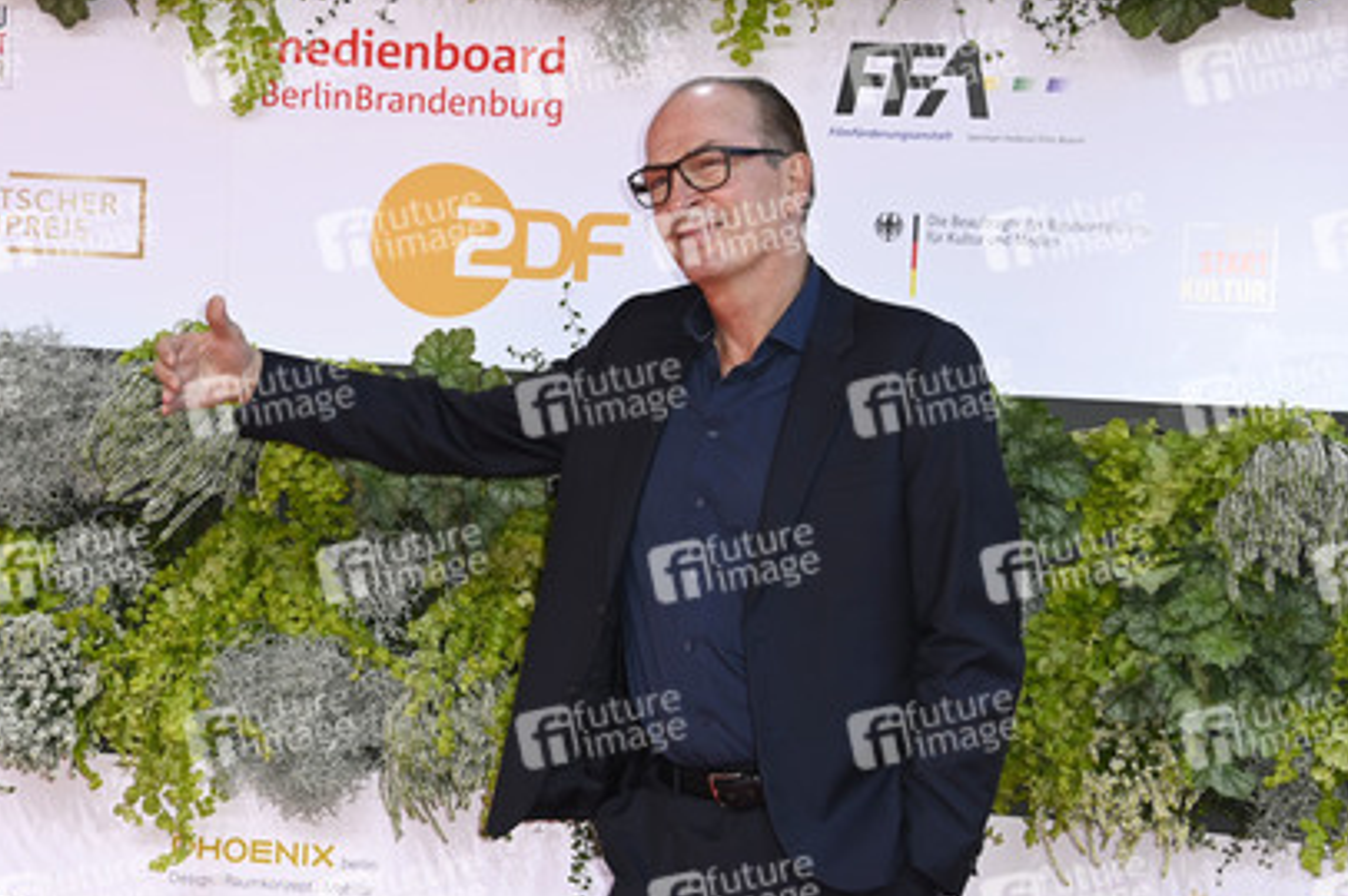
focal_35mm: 100
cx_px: 646
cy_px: 481
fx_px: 3741
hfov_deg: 20.4
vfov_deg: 13.7
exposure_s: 1/250
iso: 400
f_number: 6.3
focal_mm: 90
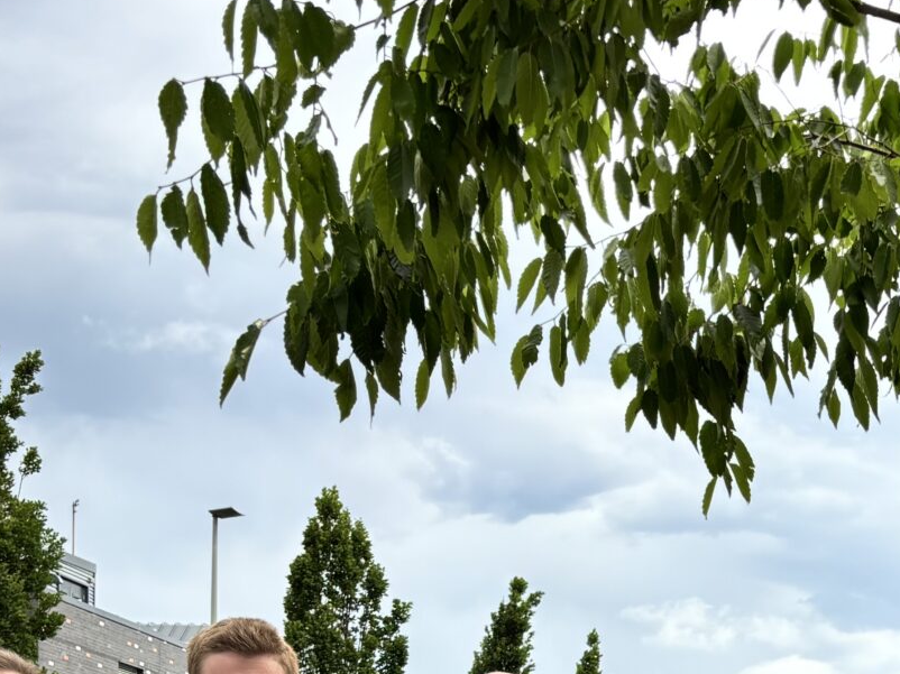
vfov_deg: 16.6
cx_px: 1074
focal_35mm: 83
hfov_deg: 21.9
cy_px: 916
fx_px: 2157
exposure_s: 1/675
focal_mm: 5.96
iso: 50
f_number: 1.6
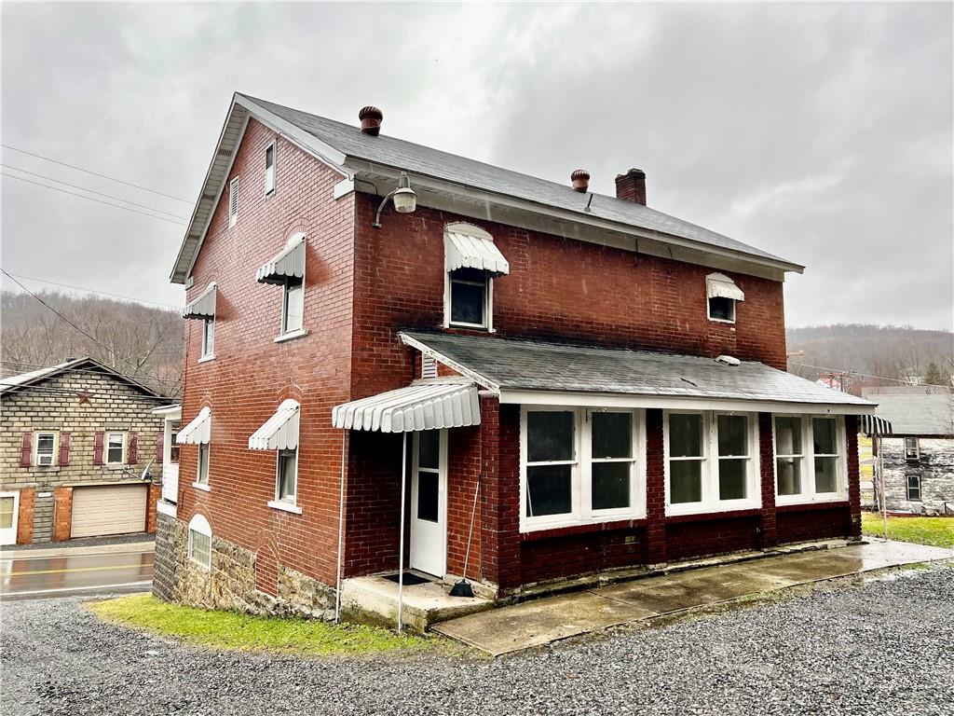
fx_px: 717
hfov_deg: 67.3
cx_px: 477
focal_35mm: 26
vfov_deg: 53.1
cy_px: 358
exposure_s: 1/280
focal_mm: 5.7
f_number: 1.5
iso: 40
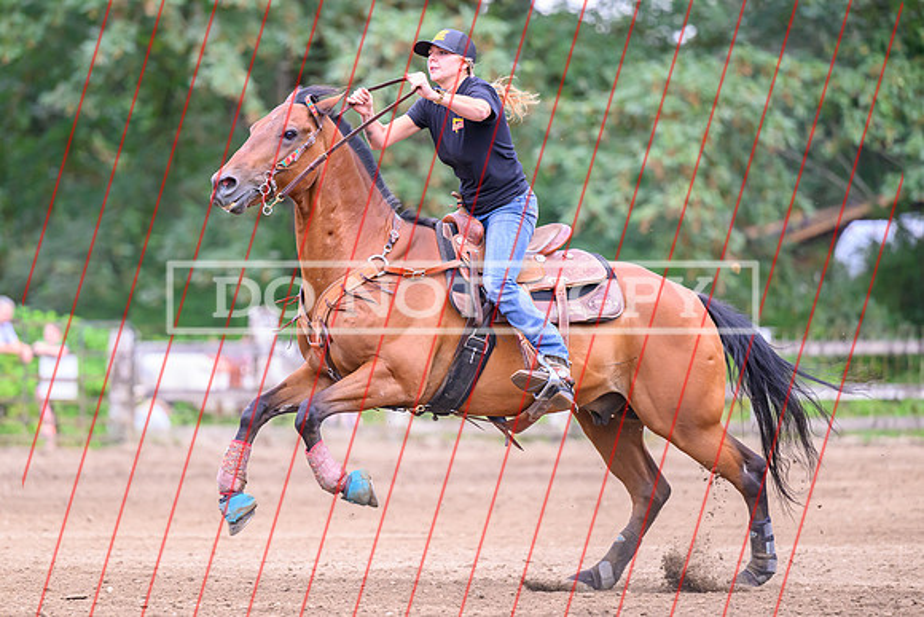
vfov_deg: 5.8
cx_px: 409
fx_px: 6071
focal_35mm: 236
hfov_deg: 8.7
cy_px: 311
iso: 2500
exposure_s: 1/1600
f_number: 3.2
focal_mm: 185
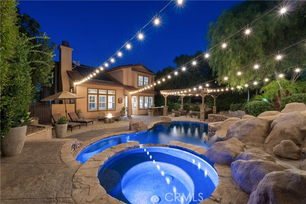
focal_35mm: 14
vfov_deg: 81.2
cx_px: 153
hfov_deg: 104.2
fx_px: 119
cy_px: 102
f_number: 9
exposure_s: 15
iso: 100
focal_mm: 14
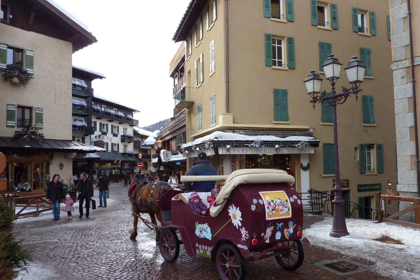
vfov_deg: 47.8
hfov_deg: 67.4
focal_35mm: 27
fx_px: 315
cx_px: 212
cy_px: 155
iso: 80
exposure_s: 1/160
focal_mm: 4.1
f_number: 4
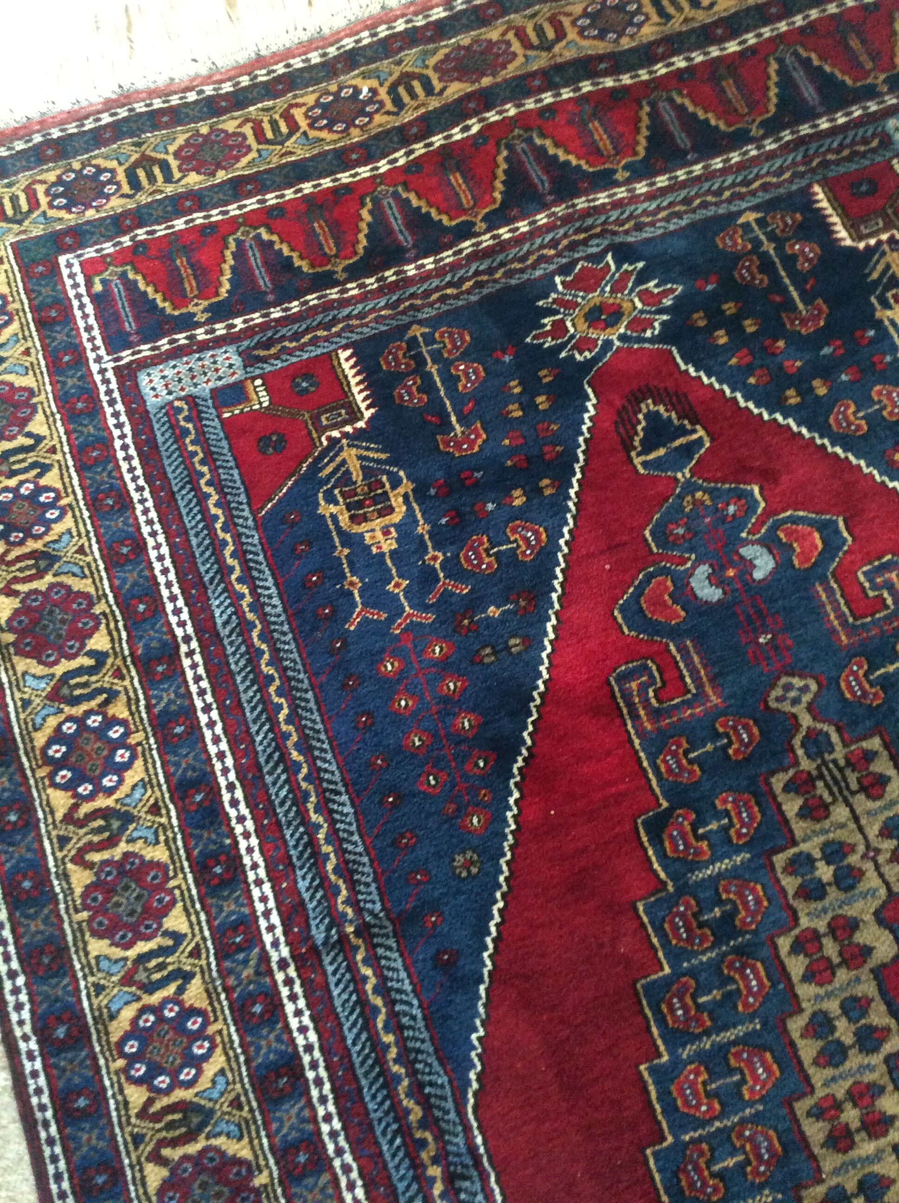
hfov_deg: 44.1
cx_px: 450
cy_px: 602
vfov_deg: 56.9
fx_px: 1111
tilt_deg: -72.3
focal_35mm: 32
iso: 320
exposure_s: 1/17
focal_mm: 3.3
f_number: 2.4
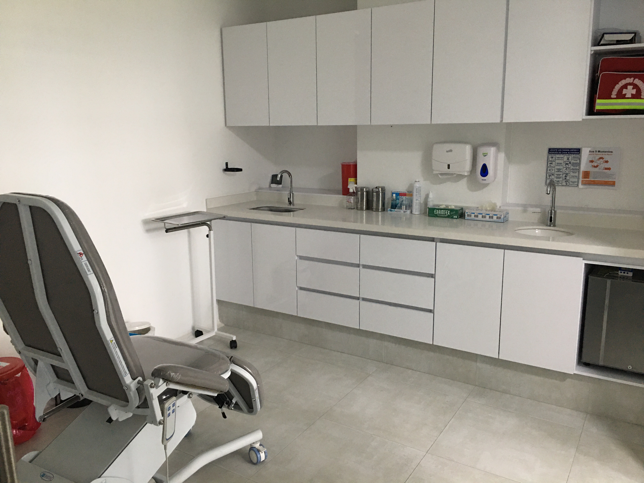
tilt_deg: -12.0
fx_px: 540
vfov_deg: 48.2
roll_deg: +0.2
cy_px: 242
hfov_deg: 61.7
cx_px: 322
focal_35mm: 29
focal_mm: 4.15
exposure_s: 1/15
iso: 80
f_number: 2.2
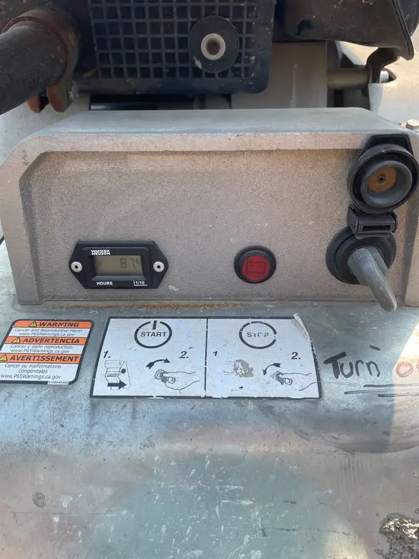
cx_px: 210
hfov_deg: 53.1
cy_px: 280
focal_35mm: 26
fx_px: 419
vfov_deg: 67.3
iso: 32
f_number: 1.6
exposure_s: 1/972
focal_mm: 4.2
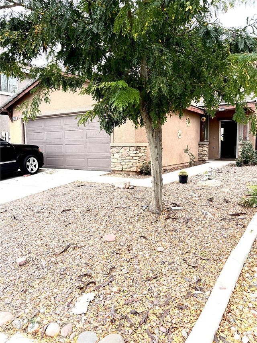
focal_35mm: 26
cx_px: 128
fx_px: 257
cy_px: 172
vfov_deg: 67.3
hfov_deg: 53.1
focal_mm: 5.96
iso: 50
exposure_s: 1/903
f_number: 1.6
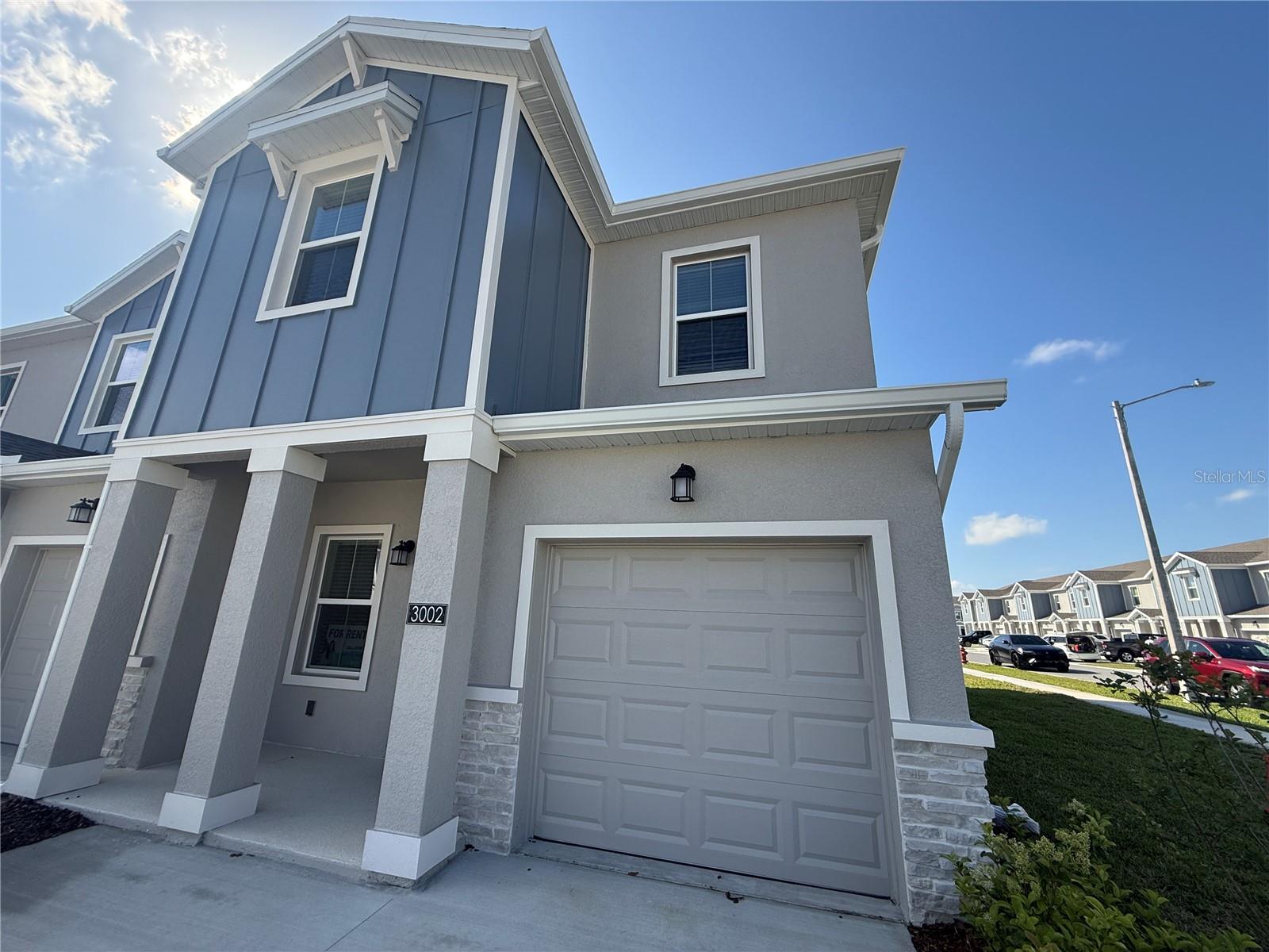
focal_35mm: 14
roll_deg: -2.1
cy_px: 476
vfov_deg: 85.7
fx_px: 513
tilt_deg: +15.6
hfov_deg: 102.1
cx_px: 634
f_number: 2.2
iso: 50
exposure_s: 1/853
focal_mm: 2.22
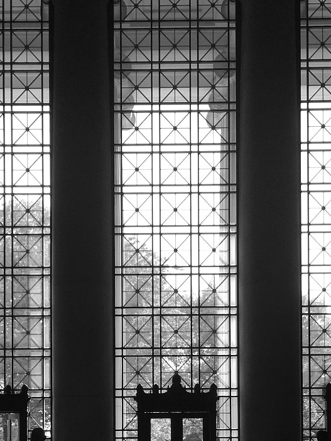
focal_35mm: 66
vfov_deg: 27.8
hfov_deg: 22.2
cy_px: 433
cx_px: 153
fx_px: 842
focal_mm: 4.15
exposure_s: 1/193
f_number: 2.2
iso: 25
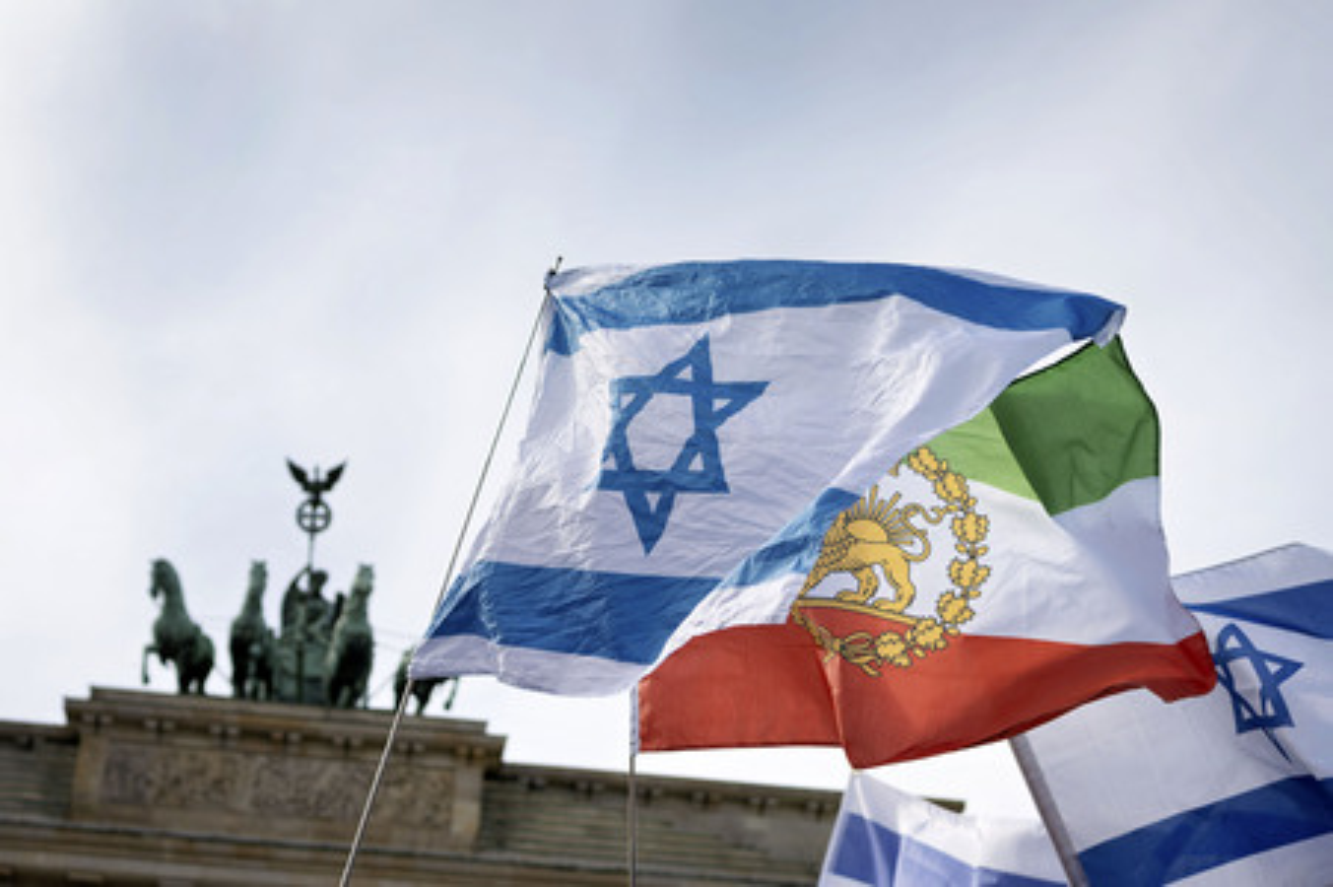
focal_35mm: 52
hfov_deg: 38.2
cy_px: 444
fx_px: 1924
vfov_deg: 26.0
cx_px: 666
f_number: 2.8
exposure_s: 1/4000
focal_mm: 35
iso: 160
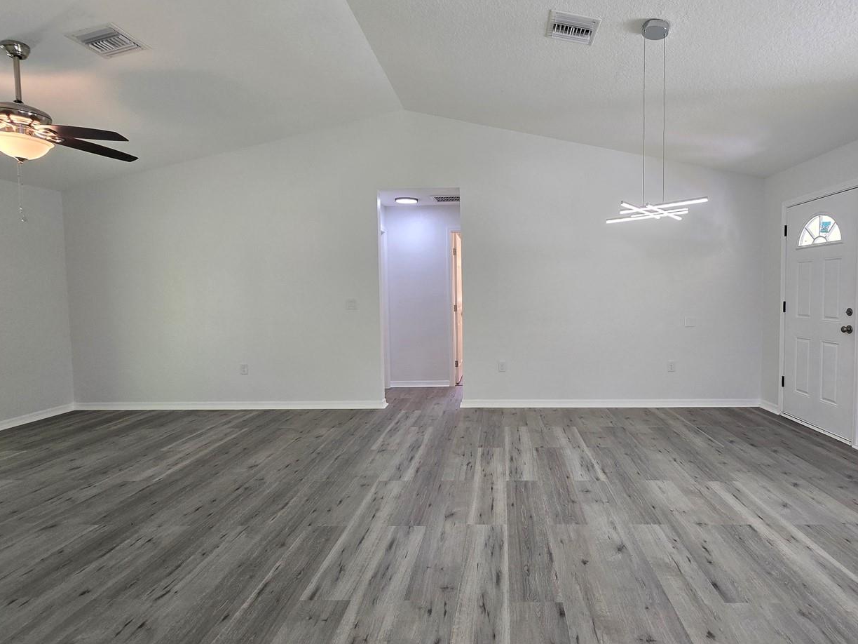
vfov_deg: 74.7
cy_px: 319
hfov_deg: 90.5
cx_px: 489
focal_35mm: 17
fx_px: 421
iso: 80
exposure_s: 1/60
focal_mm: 2.2
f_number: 2.2
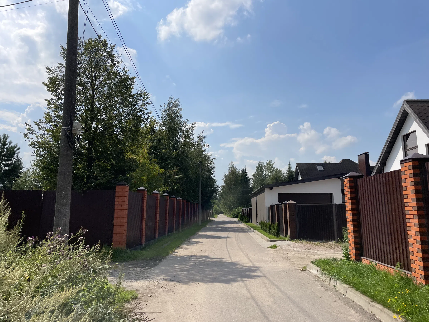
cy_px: 161
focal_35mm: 26
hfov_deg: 67.3
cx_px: 214
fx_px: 322
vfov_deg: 53.1
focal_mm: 4.2
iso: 32
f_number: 1.6
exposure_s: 1/6494
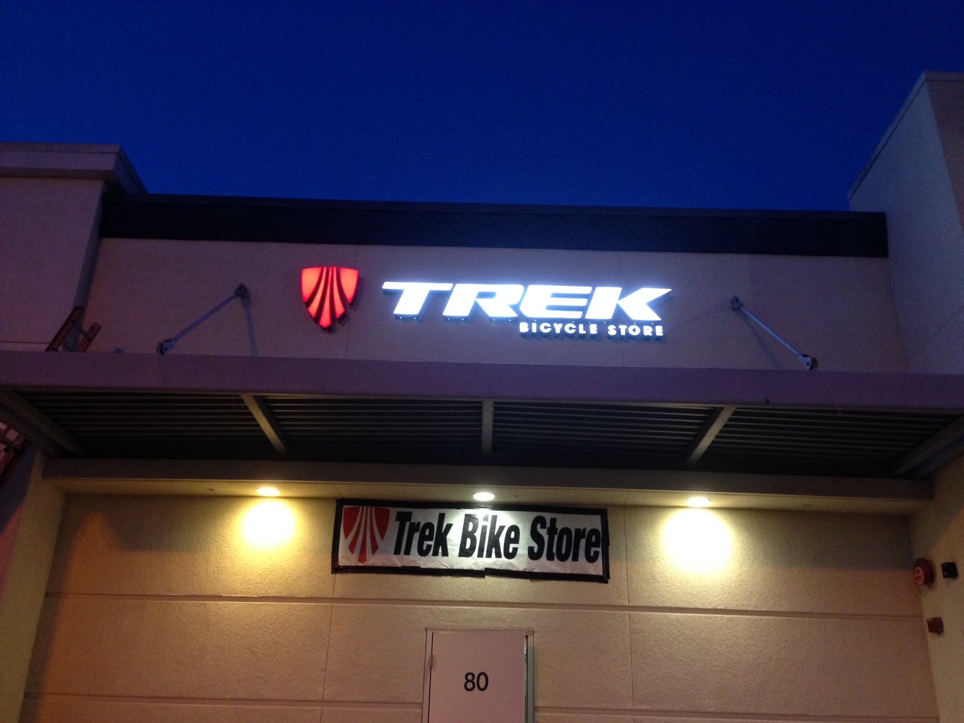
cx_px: 482
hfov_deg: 55.4
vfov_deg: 42.9
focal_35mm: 33
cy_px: 362
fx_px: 919
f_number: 2.4
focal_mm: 4.12
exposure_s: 1/20
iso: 320
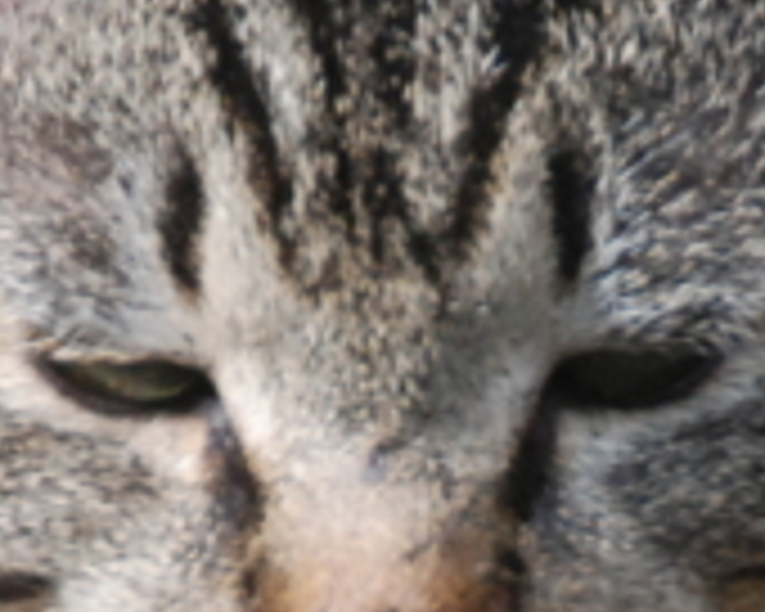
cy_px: 628
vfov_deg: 1.2
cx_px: 486
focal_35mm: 1328
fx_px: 30067
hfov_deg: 1.5
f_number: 5.6
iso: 1600
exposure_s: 1/500
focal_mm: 200
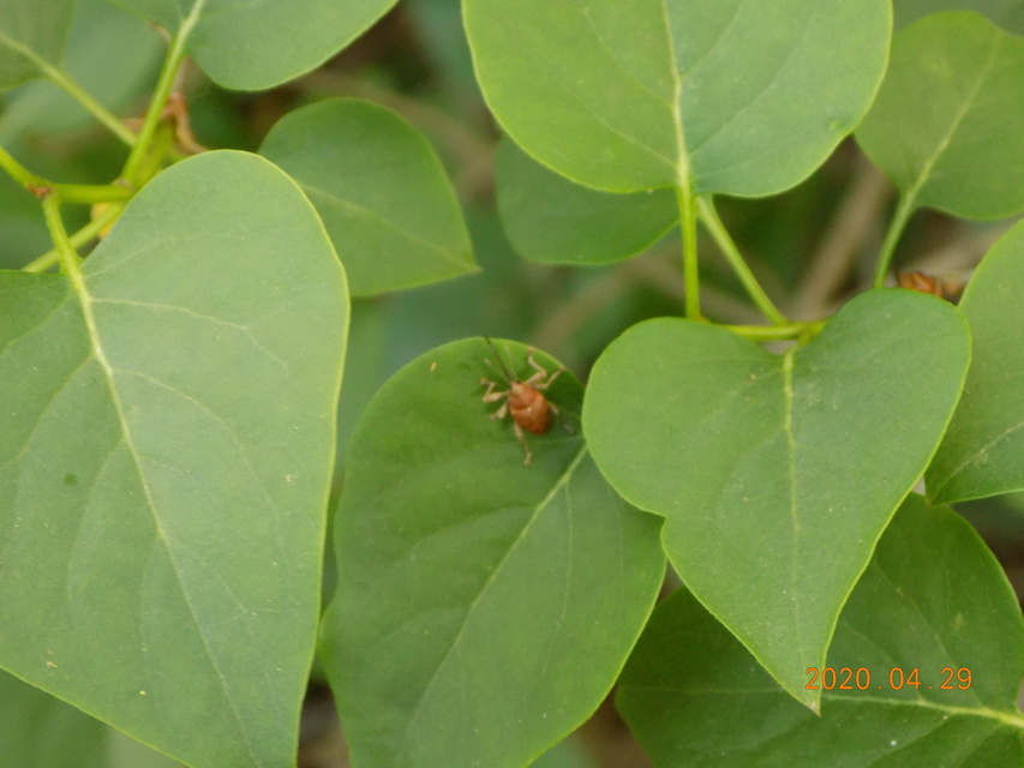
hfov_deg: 16.7
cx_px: 512
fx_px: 3491
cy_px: 384
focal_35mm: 118
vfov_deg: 12.6
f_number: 4.8
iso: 280
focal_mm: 20.9
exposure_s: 1/30
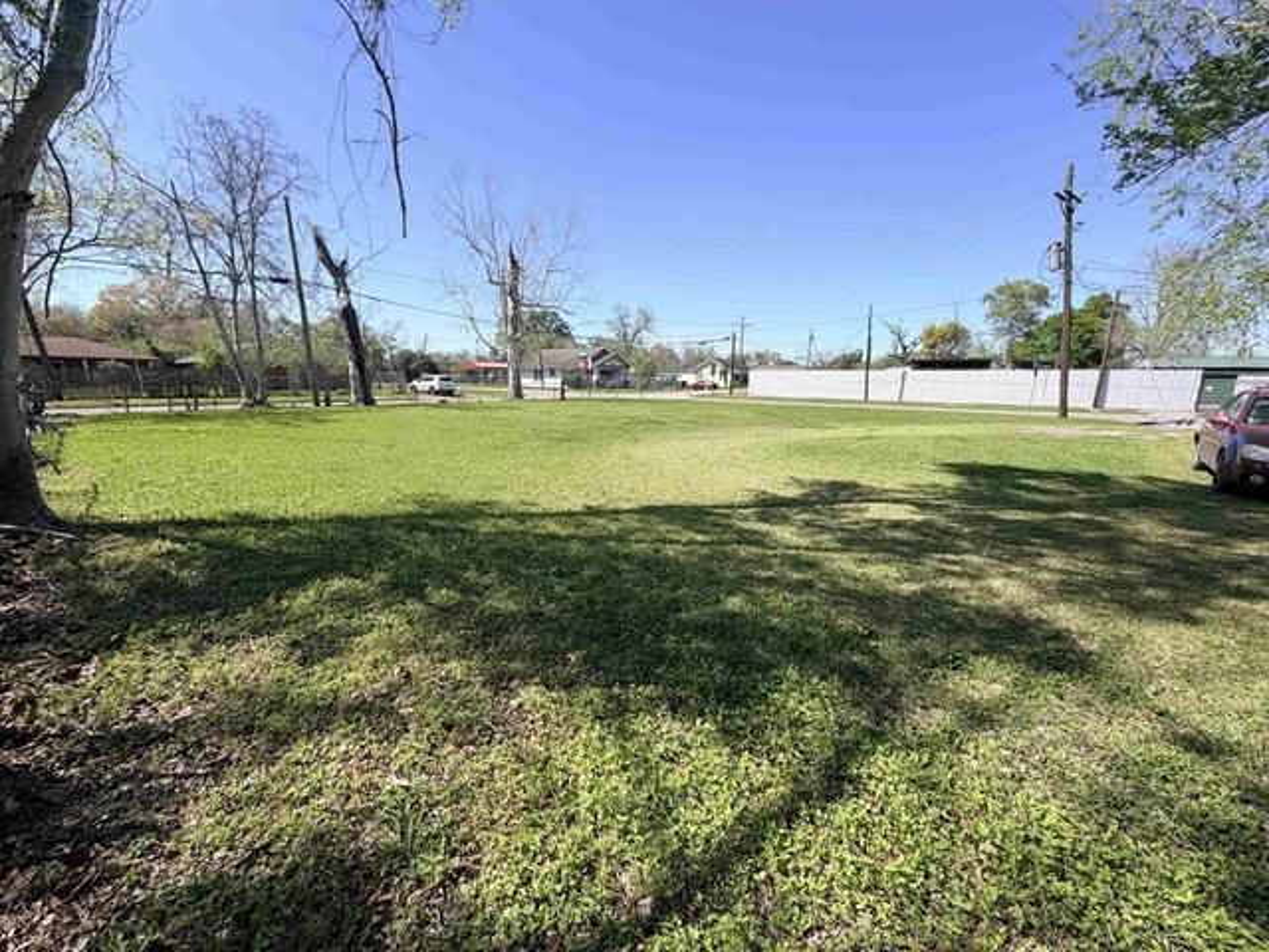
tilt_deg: -11.1
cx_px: 634
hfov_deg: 102.1
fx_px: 513
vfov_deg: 85.7
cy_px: 476
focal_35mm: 14
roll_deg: +0.3
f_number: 2.2
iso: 25
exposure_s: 1/770
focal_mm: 2.22
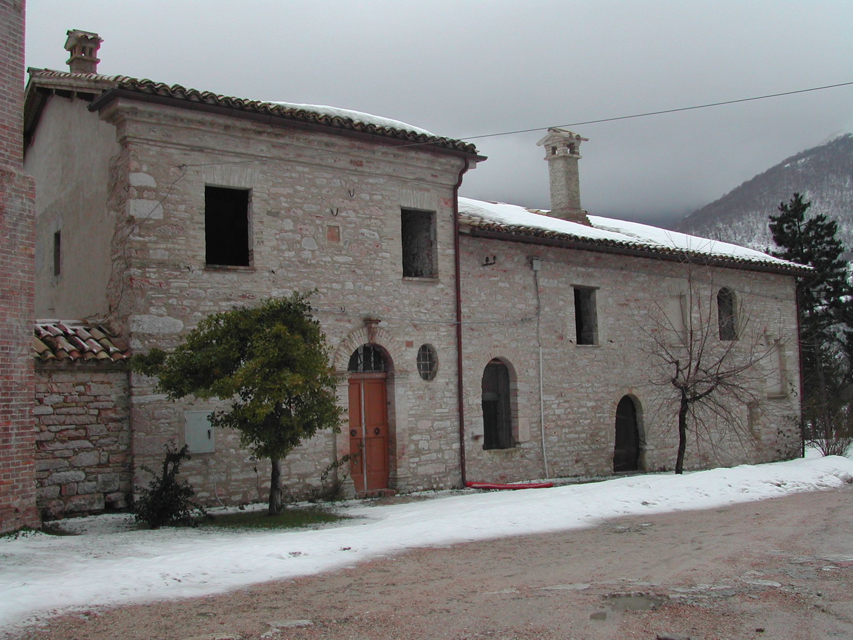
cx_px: 426
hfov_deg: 49.0
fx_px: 936
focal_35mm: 38
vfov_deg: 37.7
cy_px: 320
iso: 100
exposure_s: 1/98.8
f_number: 7.6
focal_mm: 8
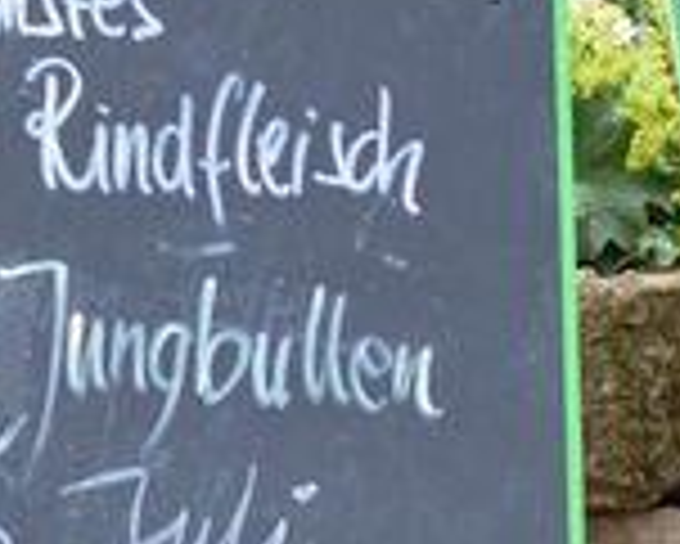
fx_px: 5639
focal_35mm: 280
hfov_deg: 6.9
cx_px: 698
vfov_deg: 5.5
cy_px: 333
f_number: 2.8
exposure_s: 1/640
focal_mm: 50
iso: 800
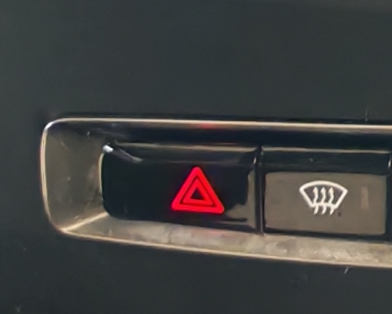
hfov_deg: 7.3
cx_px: 851
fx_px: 2913
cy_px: -693
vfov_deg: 5.7
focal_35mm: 251
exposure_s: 1/50
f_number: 1.9
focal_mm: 6.12
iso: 1206
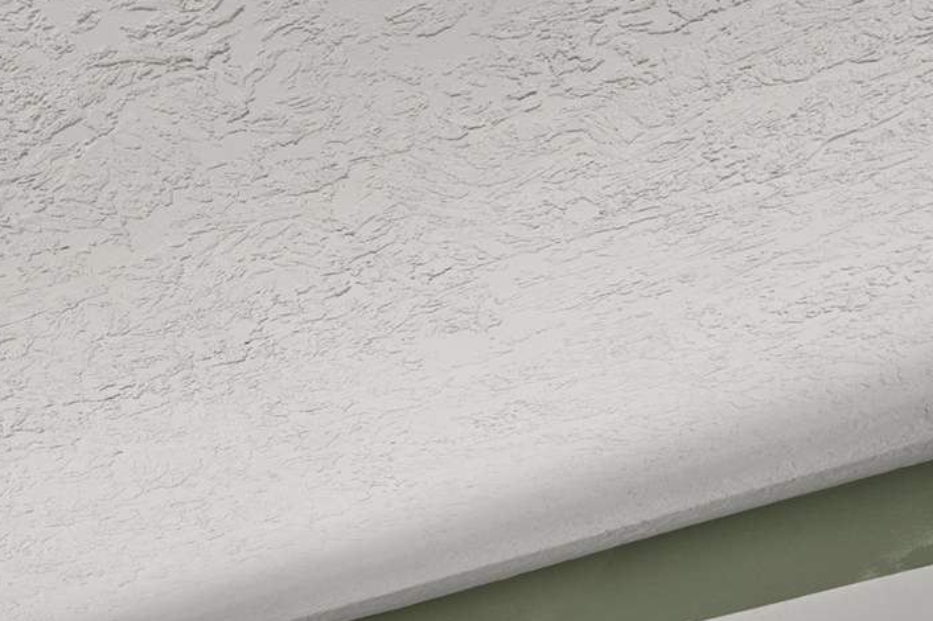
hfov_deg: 24.7
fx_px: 1917
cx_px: -188
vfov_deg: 15.0
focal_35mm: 74
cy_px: 1238
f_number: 8
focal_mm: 17
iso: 400
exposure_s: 1/8
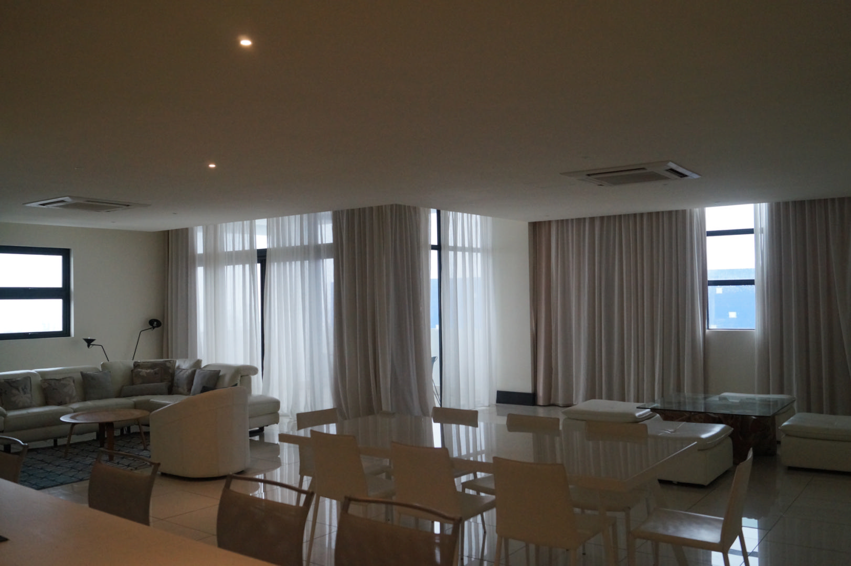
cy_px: 283
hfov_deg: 62.0
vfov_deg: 43.6
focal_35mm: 30
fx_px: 709
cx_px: 426
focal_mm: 20
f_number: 4
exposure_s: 1/160
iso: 1250
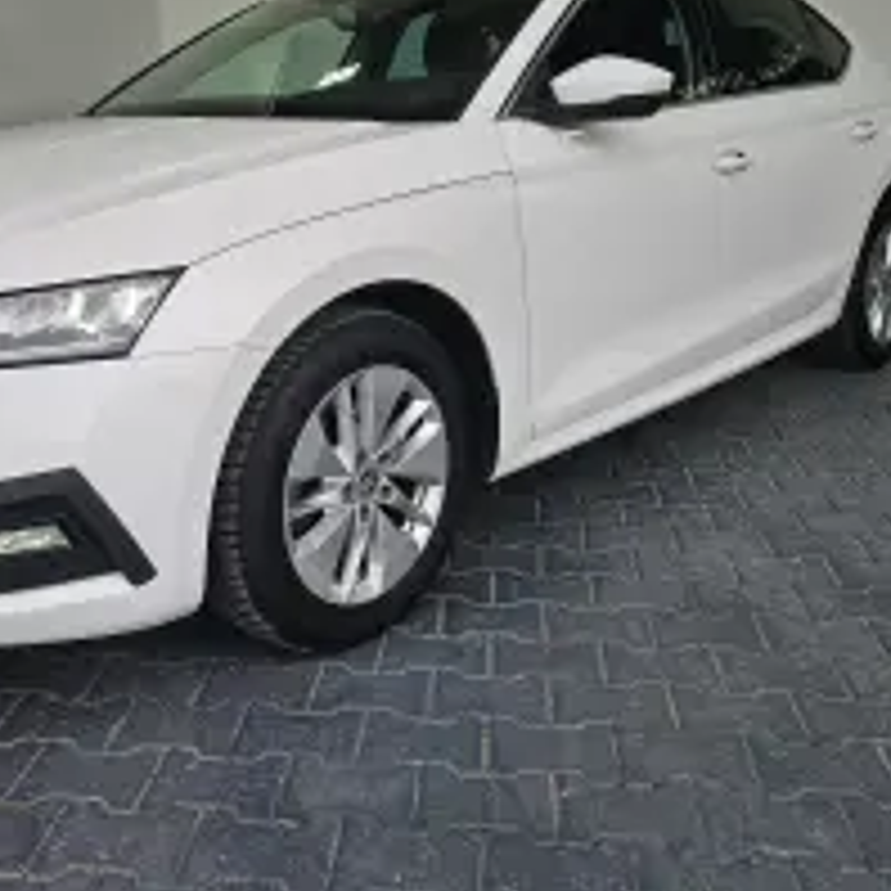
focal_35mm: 37
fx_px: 1077
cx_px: 338
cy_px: 292
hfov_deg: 44.6
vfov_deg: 44.2
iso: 10
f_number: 1.7
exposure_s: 1/229
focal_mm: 6.3
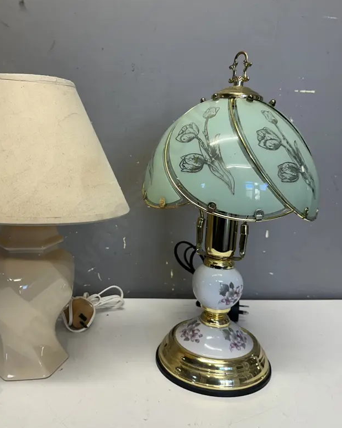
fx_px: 392
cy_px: 202
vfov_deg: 57.2
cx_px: 131
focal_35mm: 31
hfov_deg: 46.7
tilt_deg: -9.6
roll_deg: -2.7
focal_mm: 6.86
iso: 80
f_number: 1.78
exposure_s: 1/100
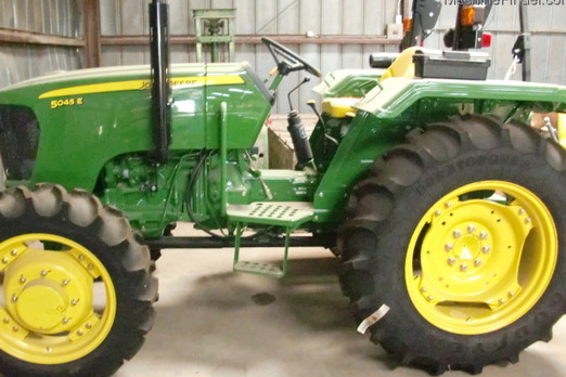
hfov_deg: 49.6
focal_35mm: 39
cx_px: 278
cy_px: 205
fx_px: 613
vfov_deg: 34.2
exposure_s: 1/60
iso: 1600
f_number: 2.8
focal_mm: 6.3
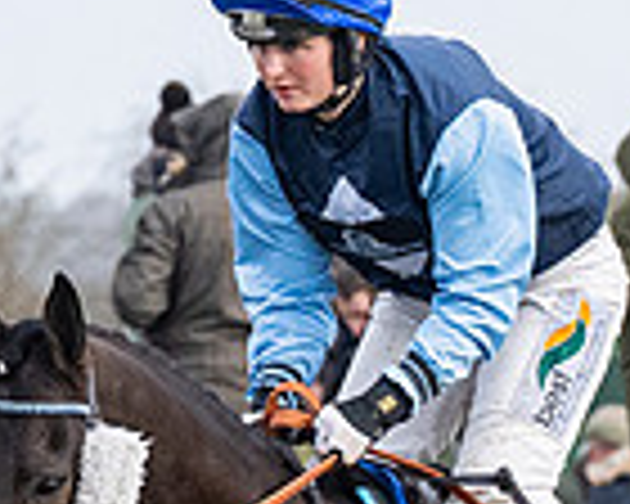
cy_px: 846
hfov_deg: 1.5
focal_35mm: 1300
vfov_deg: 1.2
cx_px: 606
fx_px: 24239
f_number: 5
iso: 800
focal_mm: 135
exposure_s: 1/1600
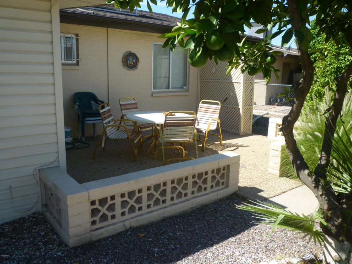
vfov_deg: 48.2
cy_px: 132
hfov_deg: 61.7
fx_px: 295
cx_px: 176
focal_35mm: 29
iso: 80
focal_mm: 5.2
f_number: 3.5
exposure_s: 1/400
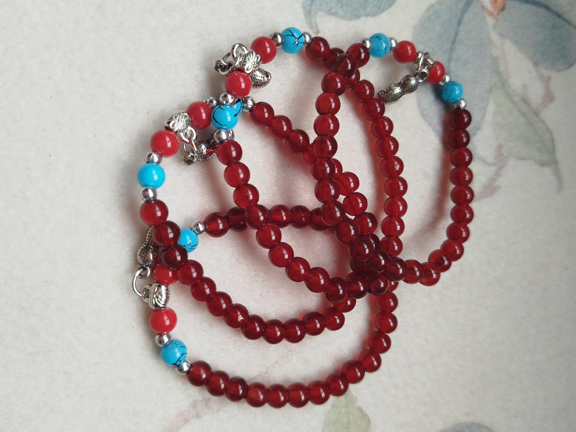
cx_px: 288
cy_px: 216
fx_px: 483
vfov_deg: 48.2
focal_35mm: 29
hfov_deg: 61.7
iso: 50
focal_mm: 5.31
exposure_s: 1/203
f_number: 1.7
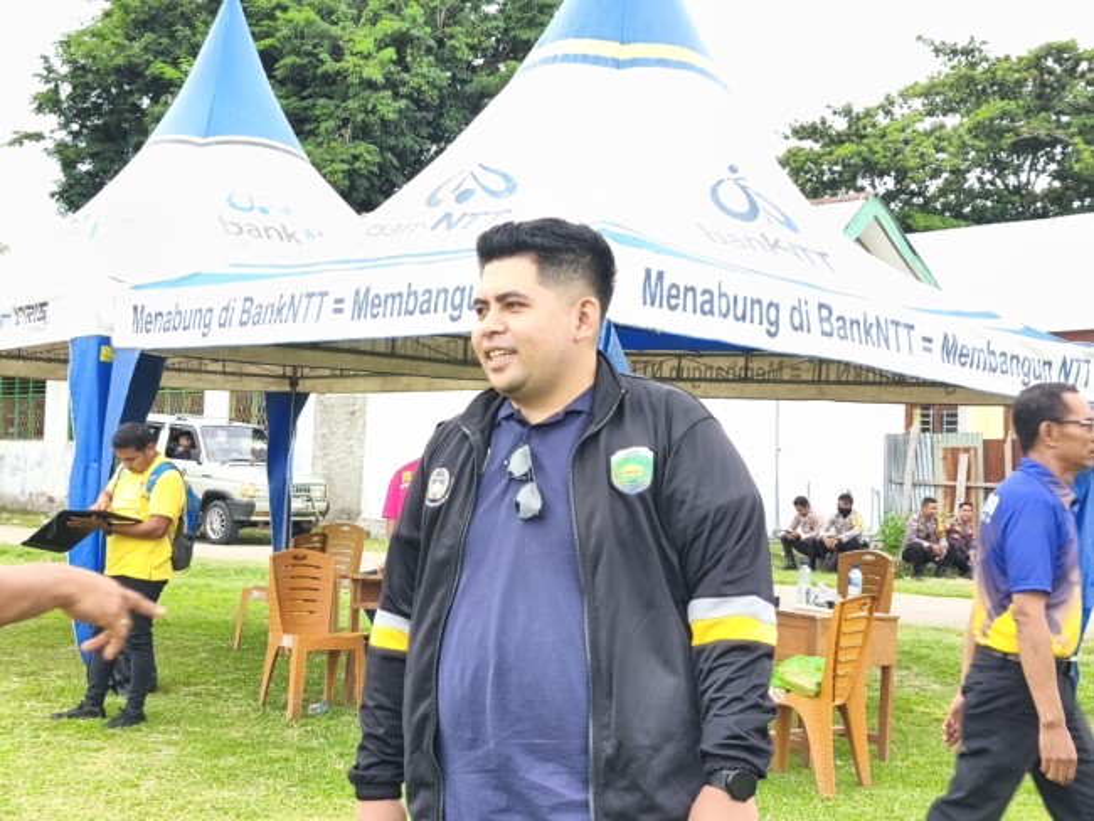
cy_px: 410
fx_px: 1612
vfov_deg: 28.6
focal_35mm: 51
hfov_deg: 37.5
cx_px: 547
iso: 50
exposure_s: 1/100
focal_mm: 6.18
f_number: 1.65
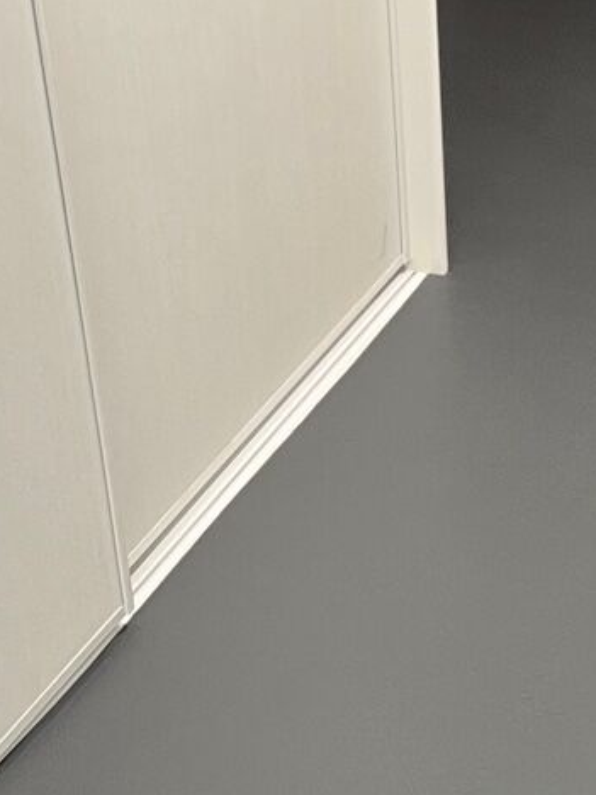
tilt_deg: -43.3
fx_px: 2571
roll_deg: -3.4
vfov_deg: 16.2
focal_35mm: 112
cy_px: 1164
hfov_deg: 12.8
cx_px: 786
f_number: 1.6
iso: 160
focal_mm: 5.1
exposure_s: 1/50
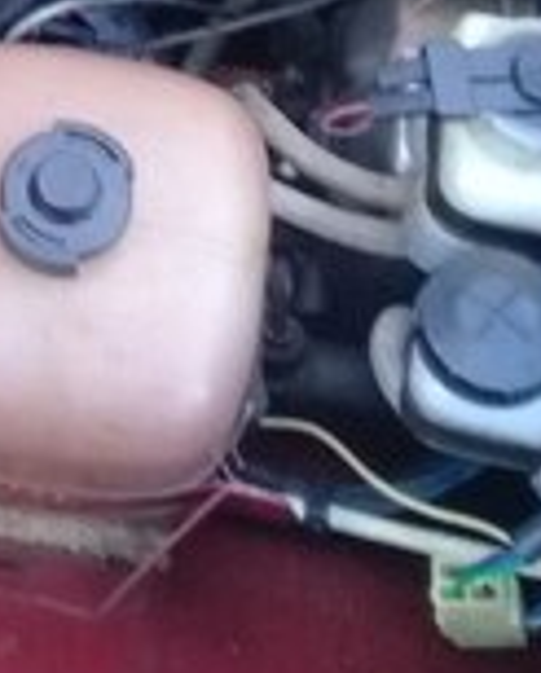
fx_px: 1956
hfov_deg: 15.3
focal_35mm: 98
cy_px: -255
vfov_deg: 18.0
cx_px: -75
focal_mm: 3.3
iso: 160
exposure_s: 1/33
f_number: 2.2
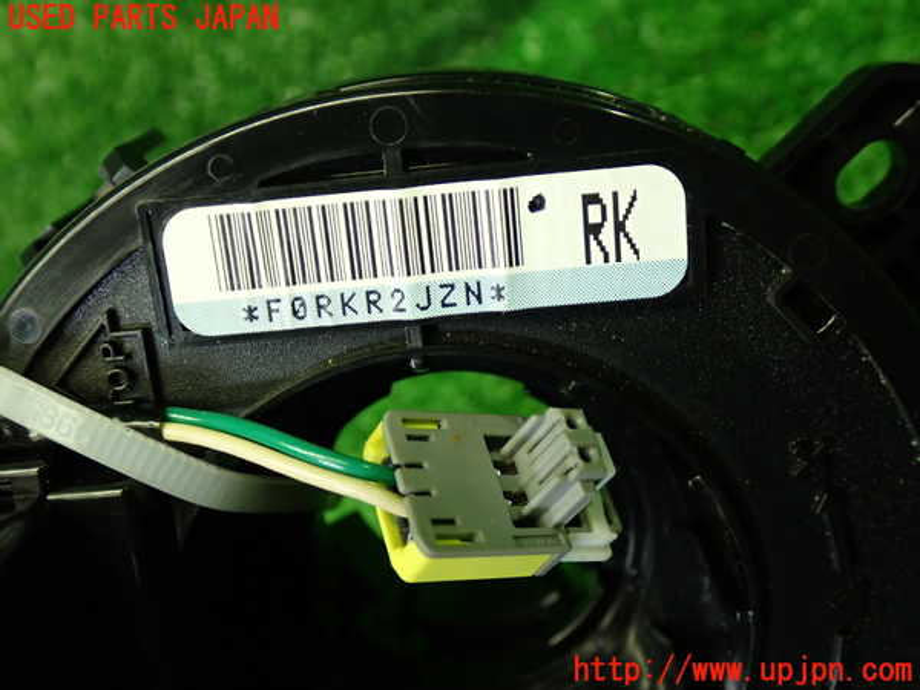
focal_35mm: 41
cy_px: 345
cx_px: 460
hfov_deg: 45.8
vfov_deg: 35.1
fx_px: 1090
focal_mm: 7.31
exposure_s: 1/40
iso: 320
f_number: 2.8
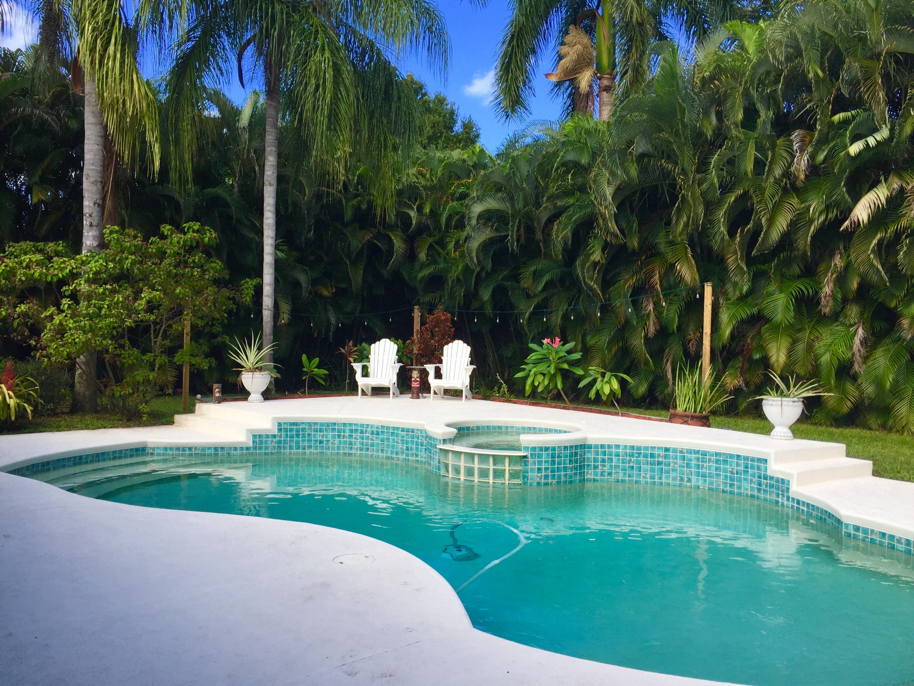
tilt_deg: -0.5
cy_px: 343
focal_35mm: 29
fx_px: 766
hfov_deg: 61.7
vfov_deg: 48.2
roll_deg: -2.8
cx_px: 457
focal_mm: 4.15
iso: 32
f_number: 2.2
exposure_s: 1/746
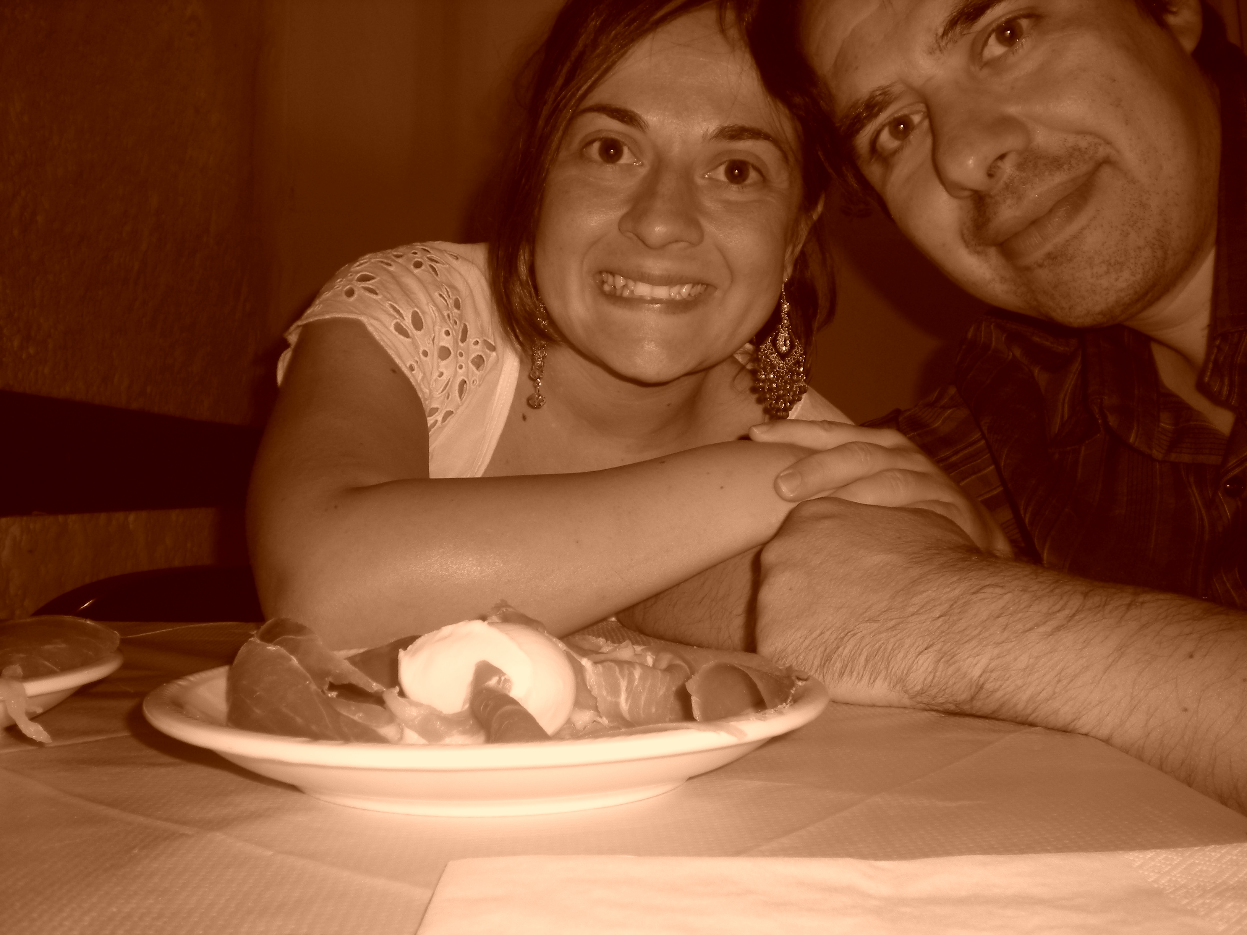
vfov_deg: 37.7
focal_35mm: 38
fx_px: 1369
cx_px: 624
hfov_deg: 49.0
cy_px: 468
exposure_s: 1/60
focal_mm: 6.3
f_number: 3.1
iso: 64
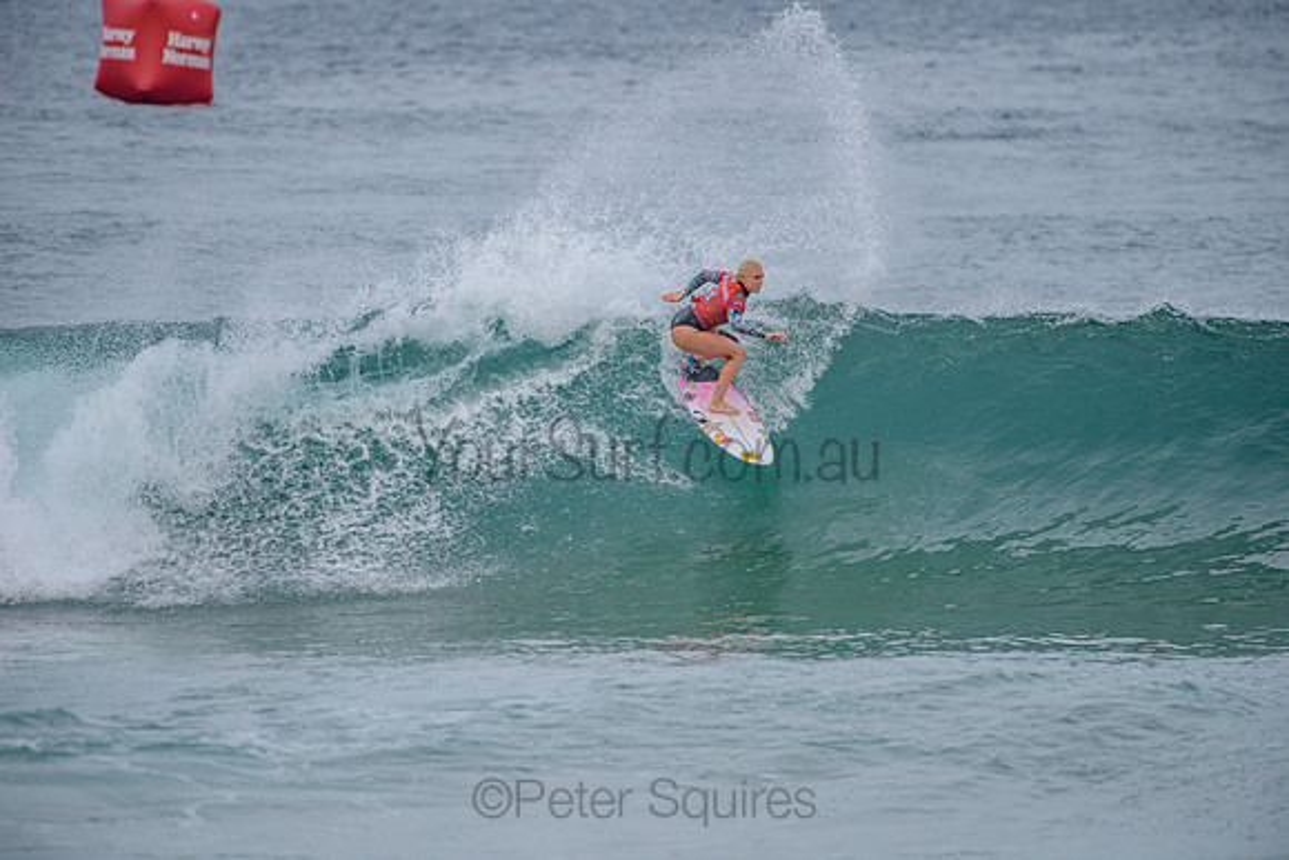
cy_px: 430
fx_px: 17906
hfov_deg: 4.1
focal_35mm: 500
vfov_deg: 2.8
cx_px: 644
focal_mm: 500
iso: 320
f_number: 5.6
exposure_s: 1/2000
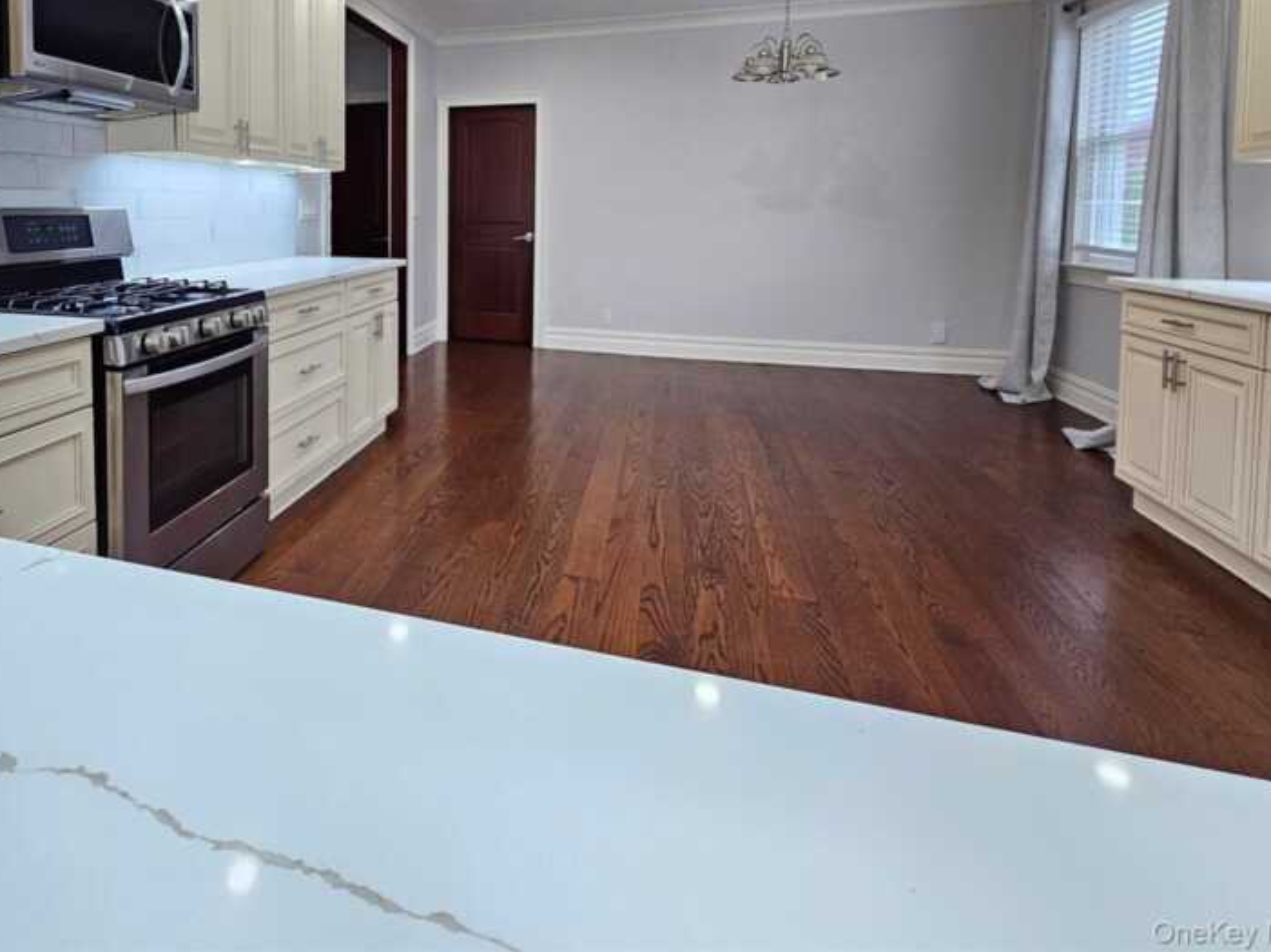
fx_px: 697
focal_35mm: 19
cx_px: 408
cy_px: 257
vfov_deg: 65.1
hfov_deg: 81.4
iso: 250
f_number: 2.2
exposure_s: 1/60
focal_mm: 2.2
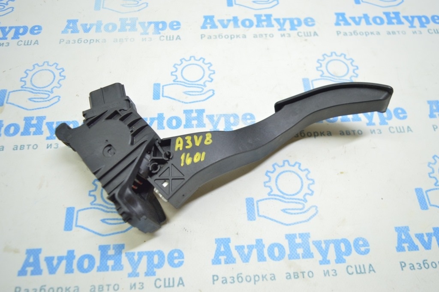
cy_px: 146
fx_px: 384
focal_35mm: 32
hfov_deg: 59.5
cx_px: 220
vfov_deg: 41.6
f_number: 3.8
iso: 400
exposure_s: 1/40
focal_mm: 21
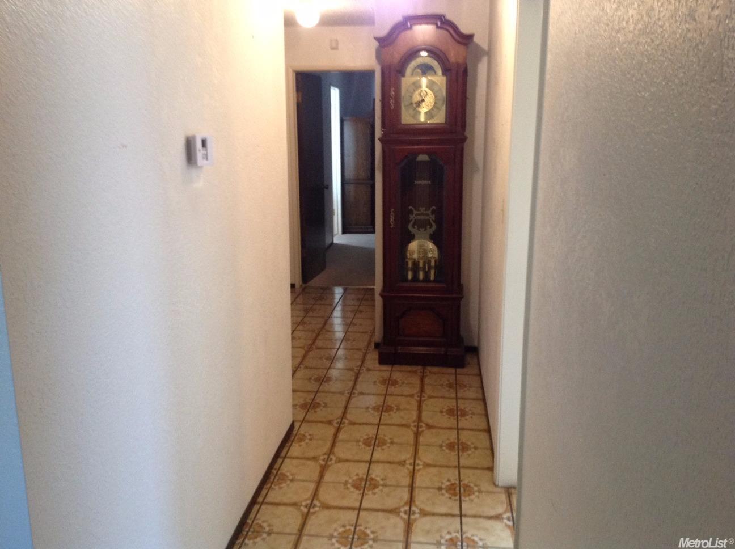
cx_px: 368
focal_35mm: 35
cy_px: 274
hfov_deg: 52.7
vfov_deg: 40.6
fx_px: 742
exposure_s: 1/15
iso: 250
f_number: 2.4
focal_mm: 4.28
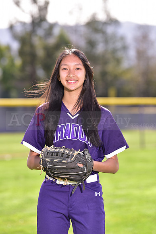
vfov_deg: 11.4
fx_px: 1169
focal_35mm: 180
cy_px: 117
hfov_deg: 7.6
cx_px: 78
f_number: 4.5
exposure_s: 1/250
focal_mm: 180
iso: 80
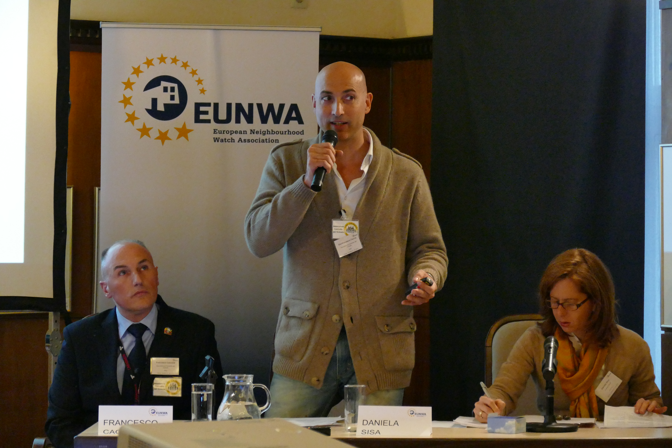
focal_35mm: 135
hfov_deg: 15.2
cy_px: 224
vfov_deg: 10.2
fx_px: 2520
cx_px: 336
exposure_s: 1/125
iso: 3200
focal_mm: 49.07
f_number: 3.9
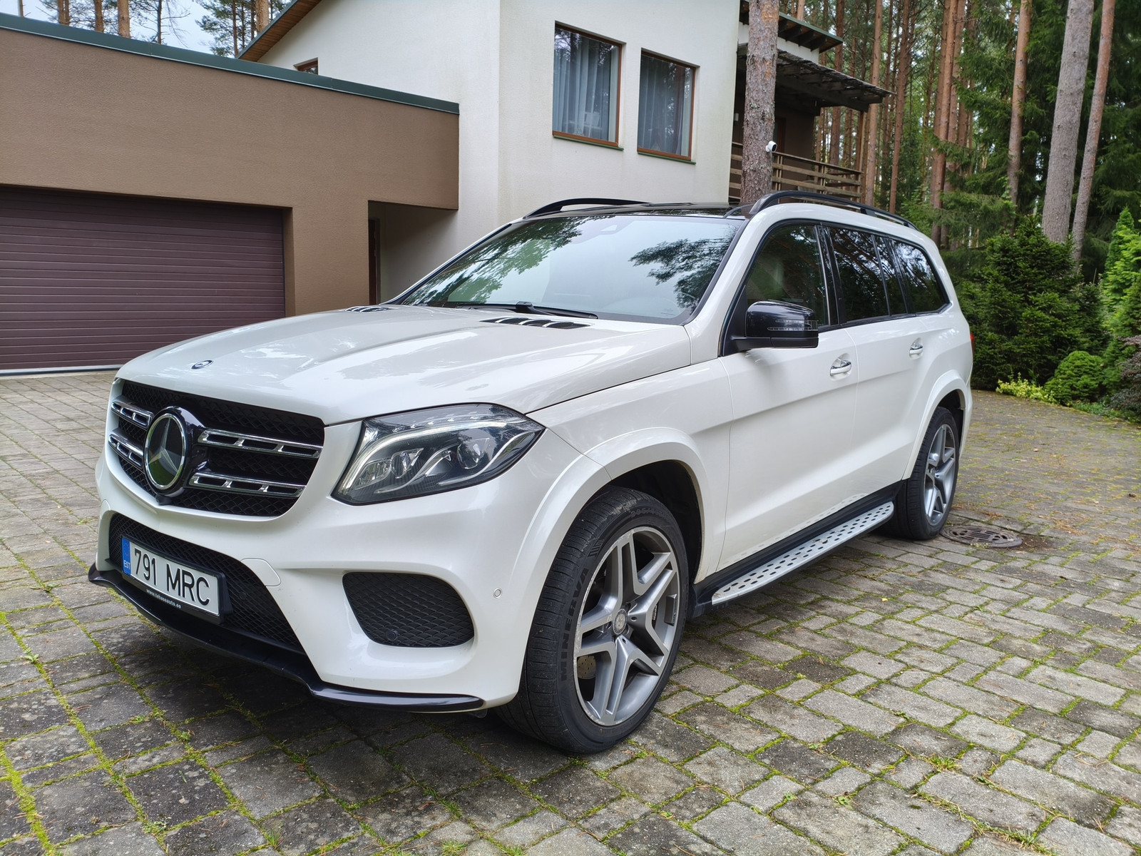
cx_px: 570
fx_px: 857
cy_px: 428
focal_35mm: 26
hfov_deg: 67.3
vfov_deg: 53.1
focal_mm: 4.94
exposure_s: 1/99.8
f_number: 1.5
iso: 100
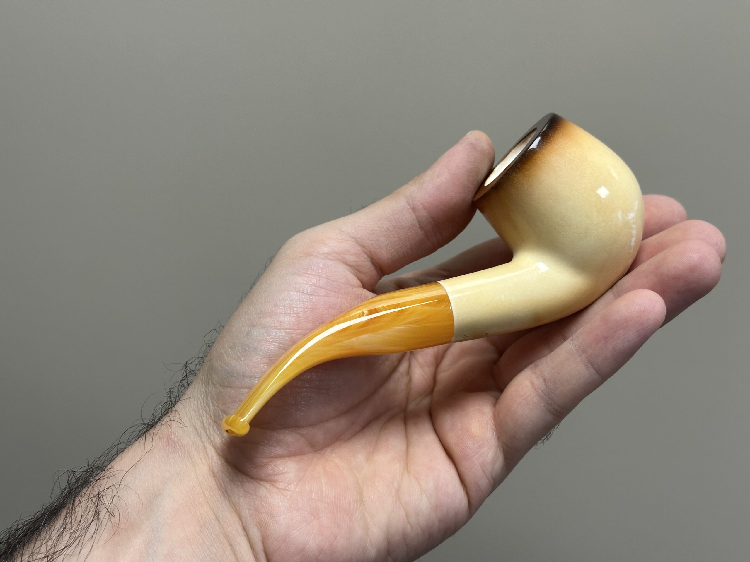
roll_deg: +5.7
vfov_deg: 30.3
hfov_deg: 39.7
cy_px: 281
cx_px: 375
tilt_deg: -23.8
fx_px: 1040
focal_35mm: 48
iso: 80
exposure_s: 1/121
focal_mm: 6.86
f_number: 1.78
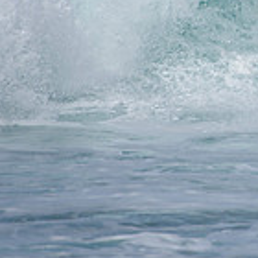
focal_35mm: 1762
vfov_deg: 1.0
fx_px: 14858
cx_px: 490
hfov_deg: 1.0
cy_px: -38
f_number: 6.3
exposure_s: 1/2500
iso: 250
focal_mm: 500
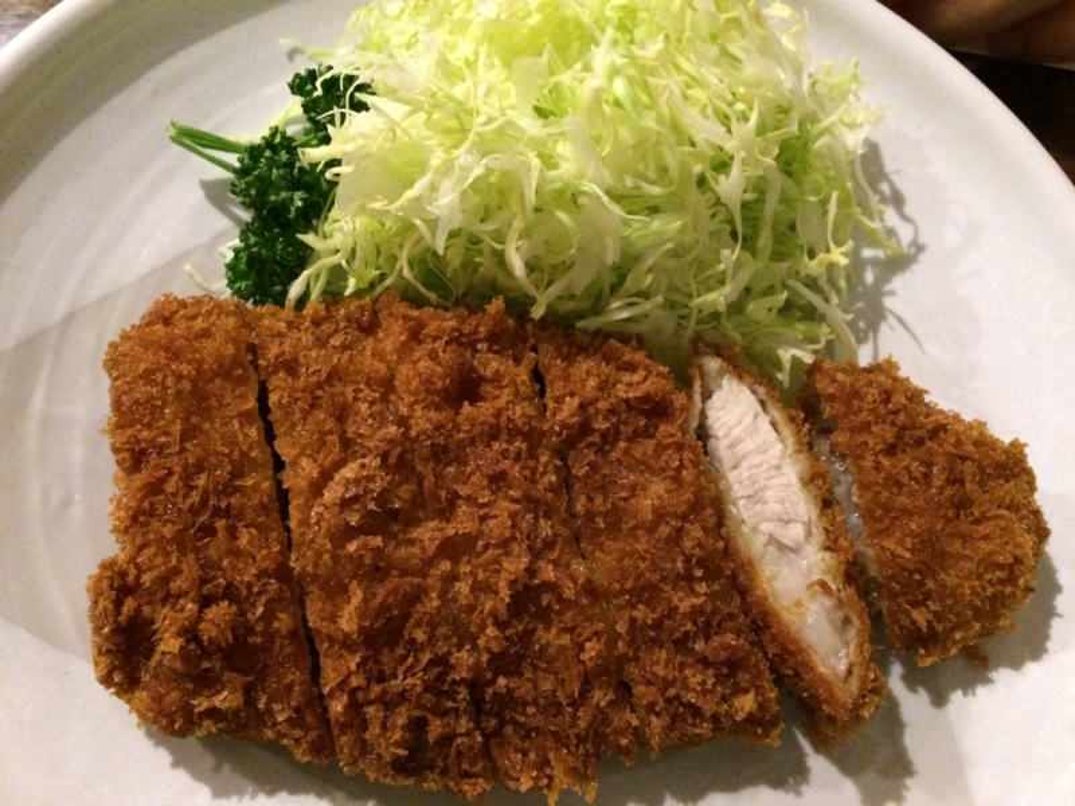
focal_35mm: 29
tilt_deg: -66.6
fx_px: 901
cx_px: 538
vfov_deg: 48.2
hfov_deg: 61.7
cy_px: 403
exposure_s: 1/15
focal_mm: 4.15
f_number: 2.2
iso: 500
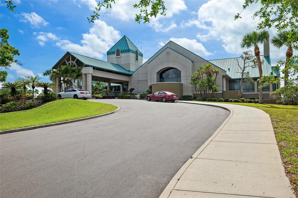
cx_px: 149
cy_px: 99
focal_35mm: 28
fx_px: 232
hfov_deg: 65.5
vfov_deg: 46.4
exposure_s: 1/1000
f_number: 8
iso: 400
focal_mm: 28
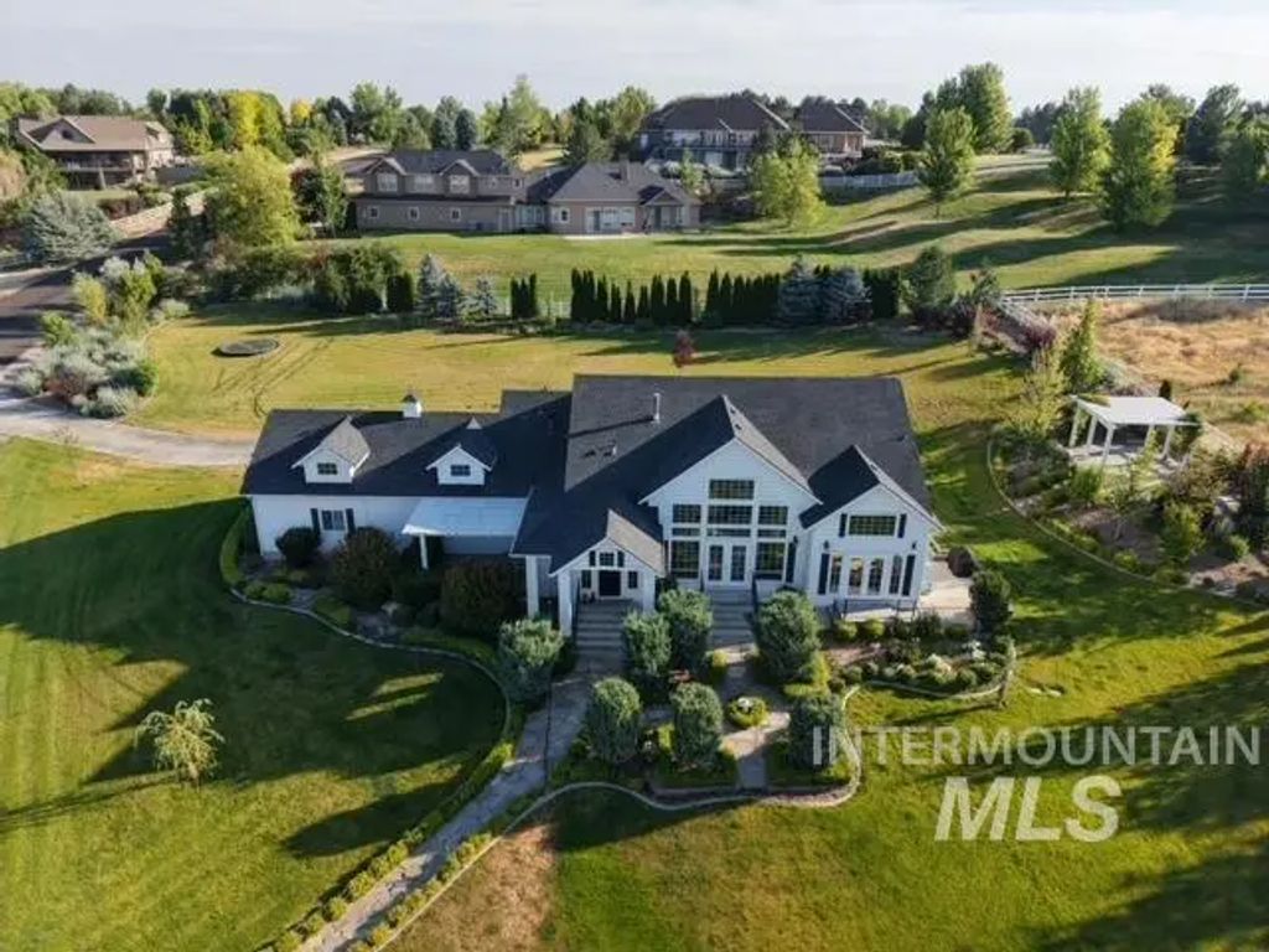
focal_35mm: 24
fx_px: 880
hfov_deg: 71.6
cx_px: 634
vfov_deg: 56.8
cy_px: 476
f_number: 1.8
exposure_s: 1/1000
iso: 100
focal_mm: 8.67
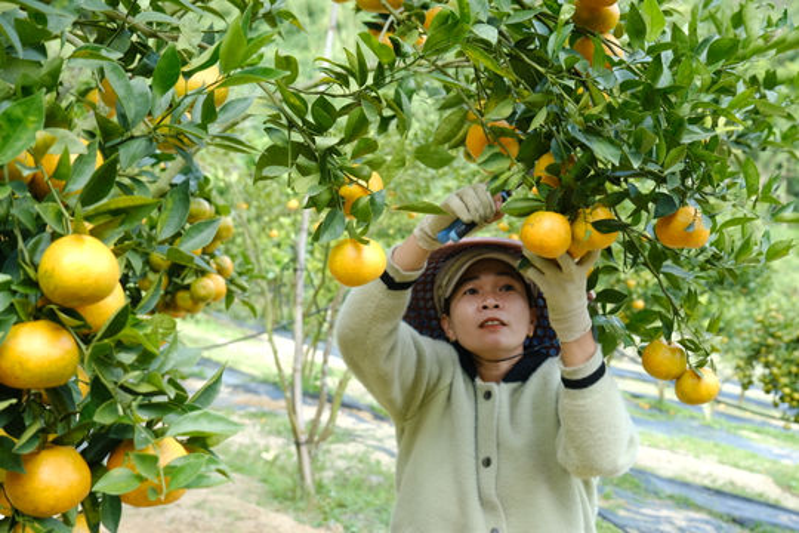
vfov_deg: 29.2
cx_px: 400
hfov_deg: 42.7
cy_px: 266
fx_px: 1021
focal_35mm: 46
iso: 500
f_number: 4.5
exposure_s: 1/320
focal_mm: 30.8
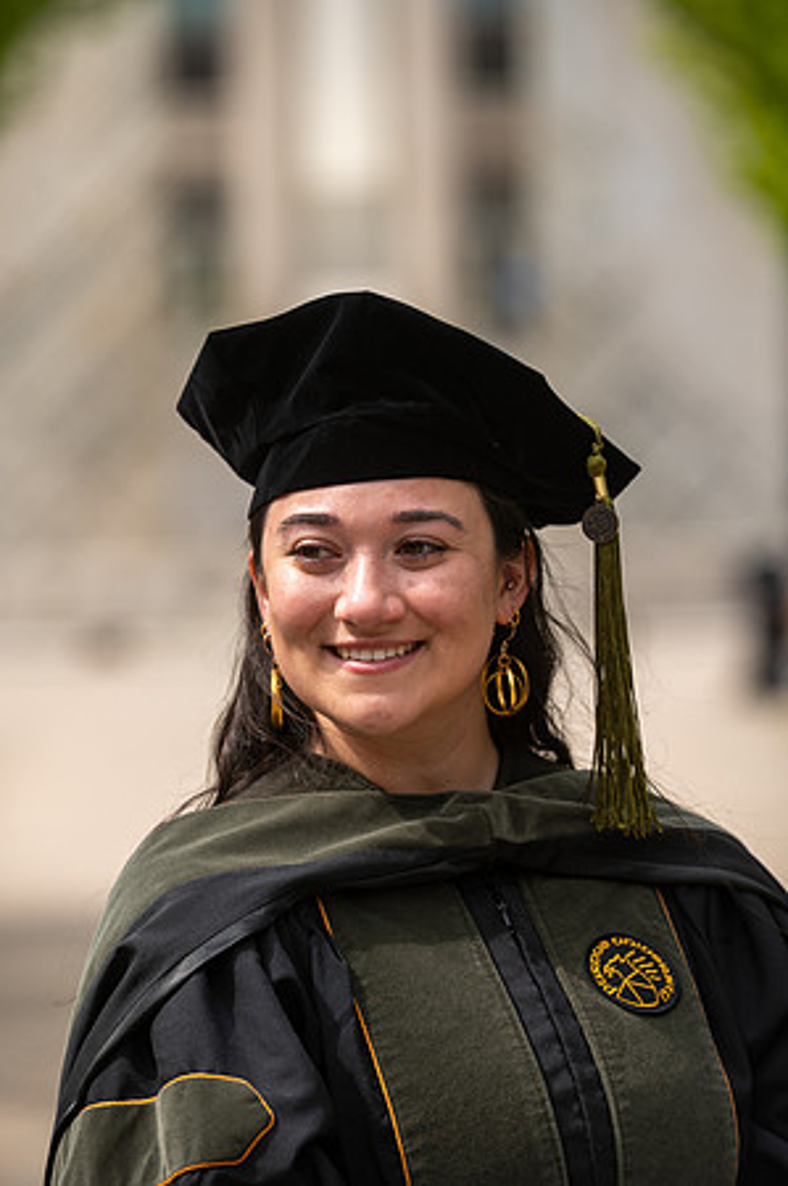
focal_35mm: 200
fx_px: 6581
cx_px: 394
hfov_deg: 6.9
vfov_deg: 10.3
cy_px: 593
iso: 125
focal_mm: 200
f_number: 4.5
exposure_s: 1/500
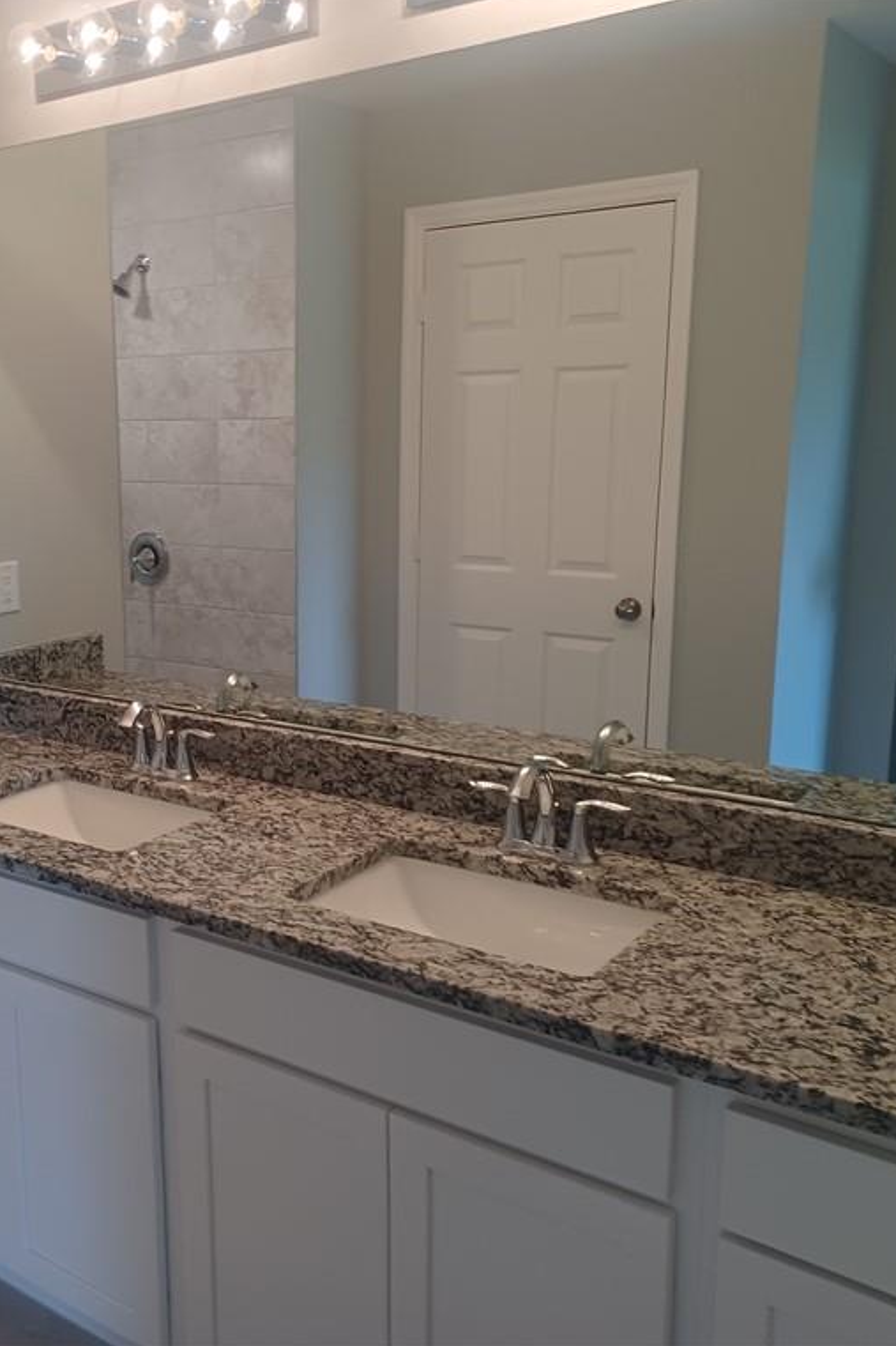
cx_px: 152
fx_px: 1307
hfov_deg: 36.3
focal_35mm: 35
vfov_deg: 54.4
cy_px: 669
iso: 250
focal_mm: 4.6
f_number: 1.8
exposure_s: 1/60
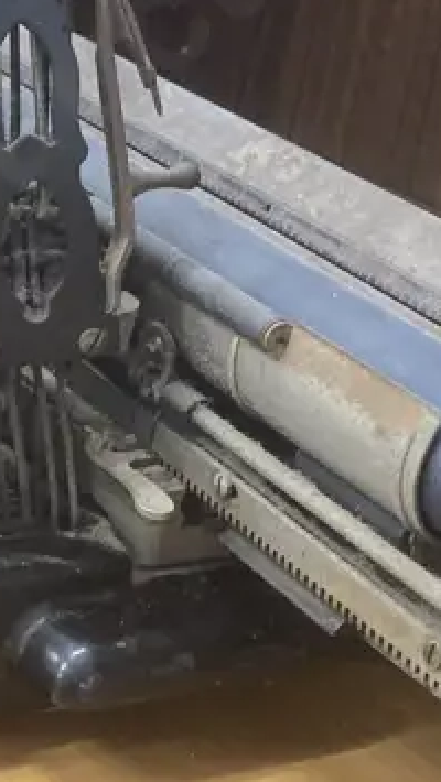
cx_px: -68
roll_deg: -8.8
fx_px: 1827
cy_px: 203
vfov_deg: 23.9
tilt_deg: -15.6
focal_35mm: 88
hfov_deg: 13.4
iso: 160
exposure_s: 1/50
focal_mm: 3.99
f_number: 1.8
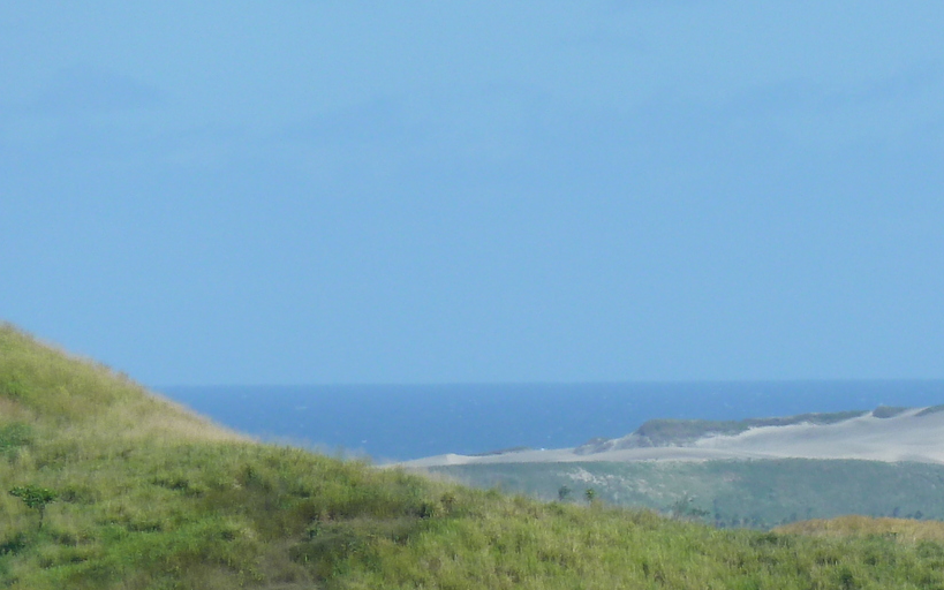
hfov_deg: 2.8
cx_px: 921
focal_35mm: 754
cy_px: 524
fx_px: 19400
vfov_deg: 1.7
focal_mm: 49.2
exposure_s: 1/400
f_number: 4.9
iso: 80
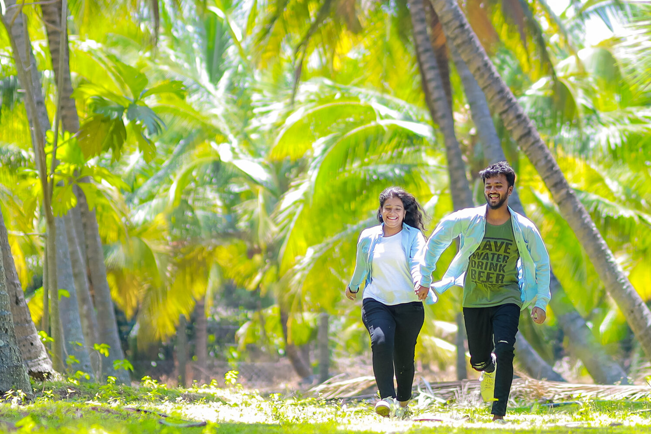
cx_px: 437
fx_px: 1555
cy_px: 131
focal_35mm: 86
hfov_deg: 23.5
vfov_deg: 15.8
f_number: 1.8
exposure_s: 1/1000
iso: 250
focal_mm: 50
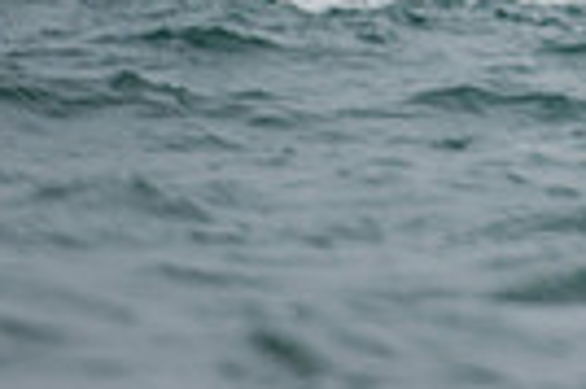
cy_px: -437
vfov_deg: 0.8
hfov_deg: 1.2
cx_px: 1111
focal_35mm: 1729
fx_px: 28110
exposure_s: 1/2000
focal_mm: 400
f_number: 4
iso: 500
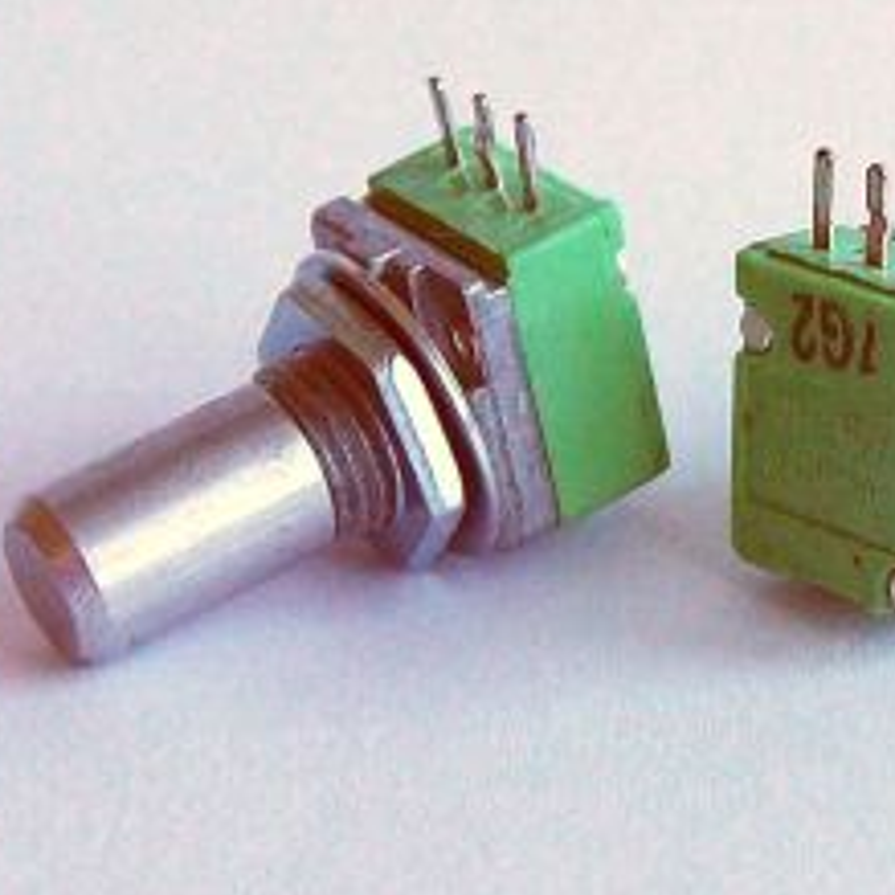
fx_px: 1697
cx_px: 625
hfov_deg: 29.3
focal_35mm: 58
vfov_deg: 29.5
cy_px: 407
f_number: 2.7
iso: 118
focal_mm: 6
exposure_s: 1/64
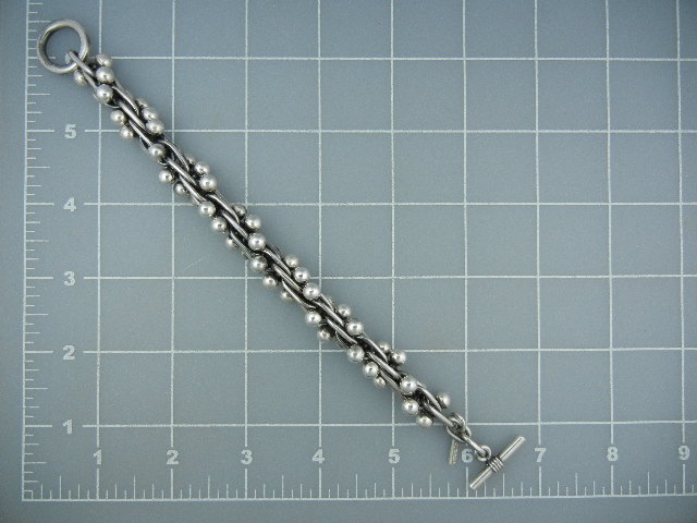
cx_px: 348
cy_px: 262
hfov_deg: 60.0
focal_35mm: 30
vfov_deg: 46.8
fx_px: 604
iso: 400
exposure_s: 1/25.6
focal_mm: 5.4
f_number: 3.5
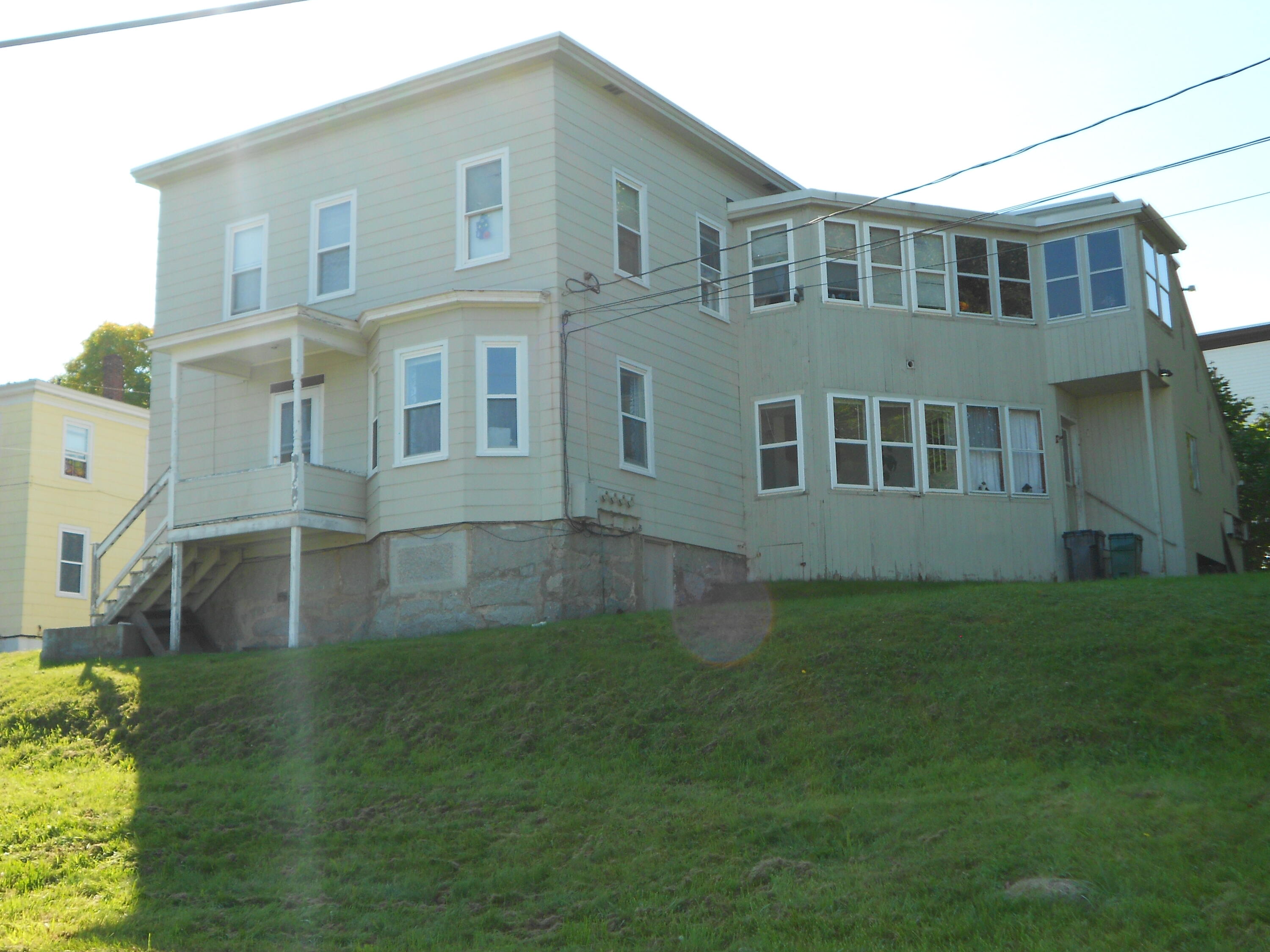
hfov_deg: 43.9
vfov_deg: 33.6
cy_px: 476
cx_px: 635
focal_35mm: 43
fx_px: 1578
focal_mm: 7.7
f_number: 4.2
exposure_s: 1/320
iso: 80
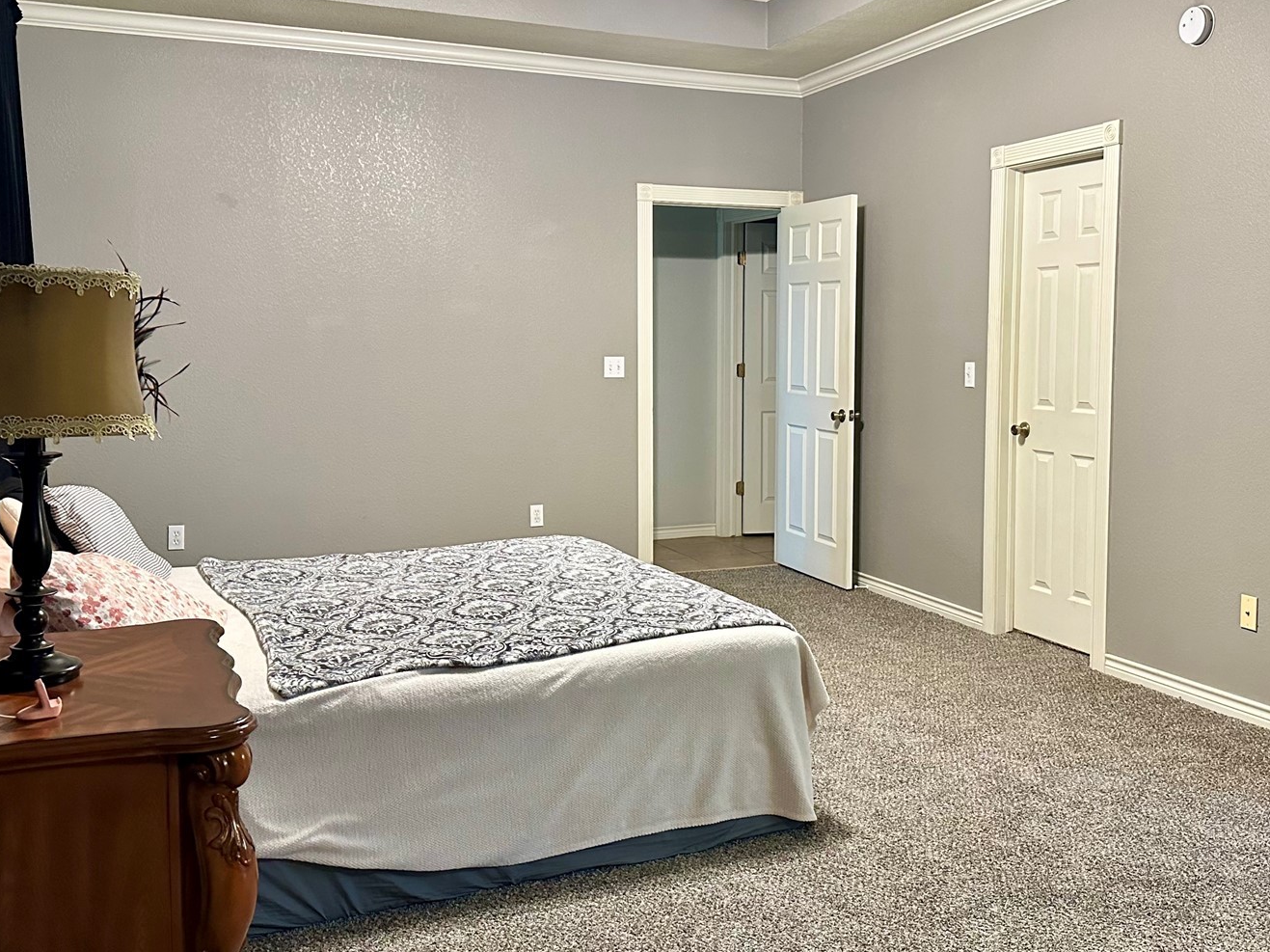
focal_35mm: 35
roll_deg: -0.2
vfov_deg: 40.6
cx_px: 718
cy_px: 414
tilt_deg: -4.5
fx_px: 1284
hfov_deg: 52.5
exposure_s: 1/60
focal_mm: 6.86
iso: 640
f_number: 1.78
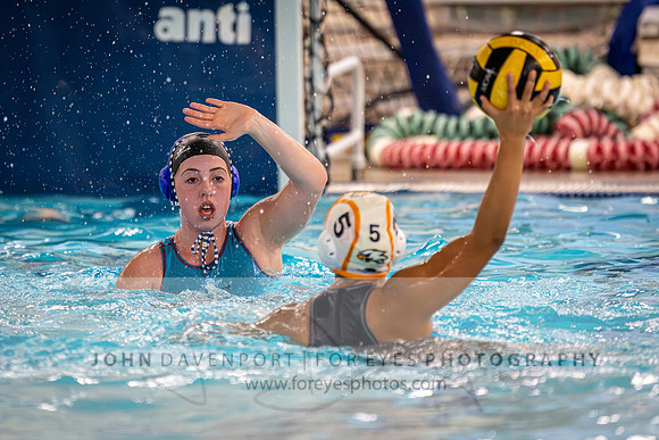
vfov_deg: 3.3
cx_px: 230
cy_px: 111
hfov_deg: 4.9
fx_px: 7672
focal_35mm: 419
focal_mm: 280
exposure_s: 1/1000
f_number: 4
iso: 16000
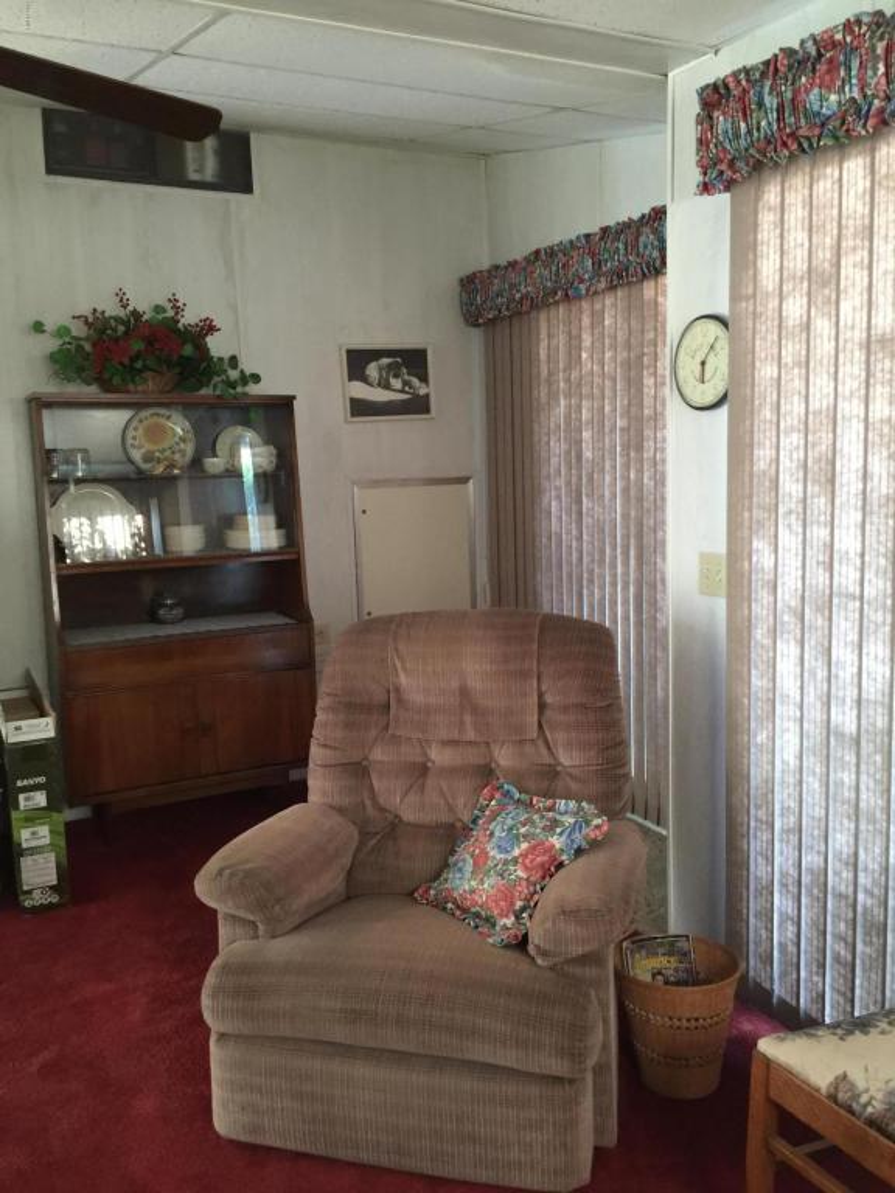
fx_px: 1000
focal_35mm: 29
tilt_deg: -7.1
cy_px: 596
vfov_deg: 61.7
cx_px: 448
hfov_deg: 48.2
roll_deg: +2.0
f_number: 2.2
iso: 64
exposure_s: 1/4
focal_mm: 4.15
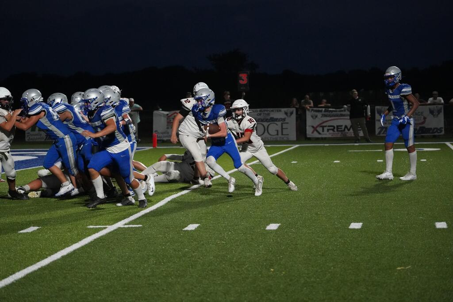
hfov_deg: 16.0
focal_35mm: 128
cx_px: 226
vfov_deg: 10.7
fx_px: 1611
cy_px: 151
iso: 12800
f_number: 4
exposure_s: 1/1250
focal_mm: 128
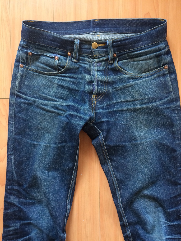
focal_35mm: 29
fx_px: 202
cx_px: 90
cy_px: 120
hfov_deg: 48.2
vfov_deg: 61.7
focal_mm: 4.15
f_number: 2.2
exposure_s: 1/30
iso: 160
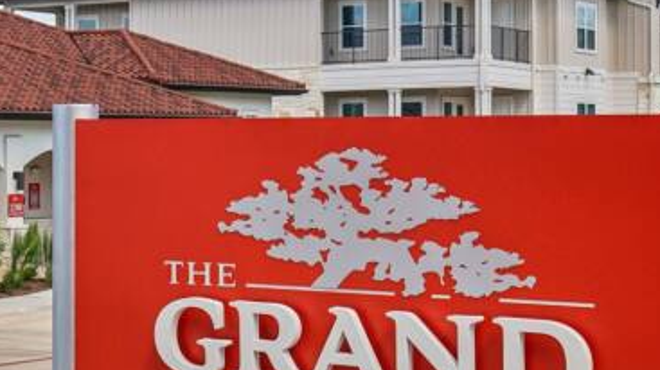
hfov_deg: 21.0
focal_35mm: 100
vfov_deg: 12.1
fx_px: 1749
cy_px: 186
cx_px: 88
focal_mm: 35
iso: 200
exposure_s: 1/250
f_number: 8
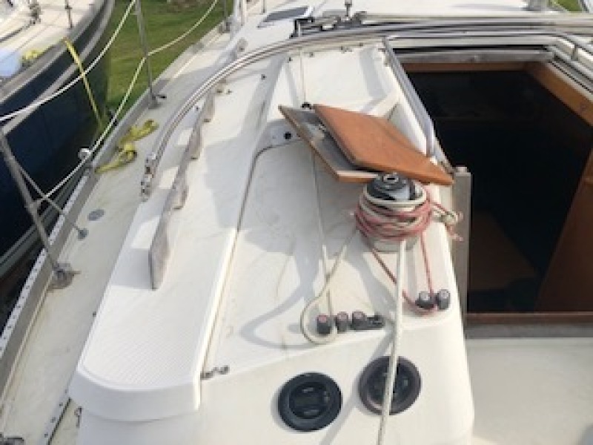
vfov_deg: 49.7
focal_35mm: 28
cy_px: 222
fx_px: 480
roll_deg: +4.4
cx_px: 296
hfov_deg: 63.4
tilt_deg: -33.3
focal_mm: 3.99
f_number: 1.8
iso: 20
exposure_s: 1/2825
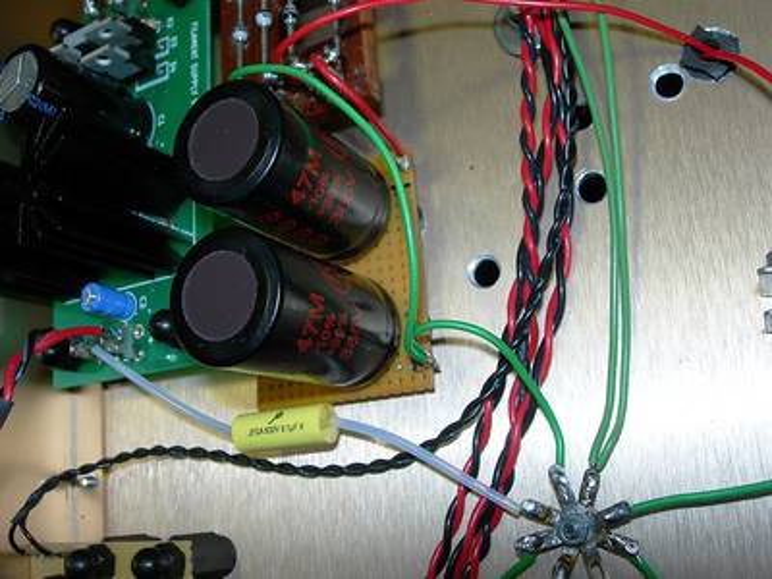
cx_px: 386
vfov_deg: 37.7
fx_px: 847
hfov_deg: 49.0
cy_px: 290
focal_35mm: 38
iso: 50
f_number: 4.8
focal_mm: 7.8
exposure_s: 1/60.1
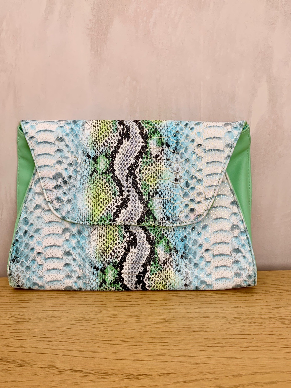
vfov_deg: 65.3
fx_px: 303
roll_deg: +1.7
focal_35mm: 27
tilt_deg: -13.4
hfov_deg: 51.4
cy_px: 187
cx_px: 142
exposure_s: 1/122
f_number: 1.8
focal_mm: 4.25
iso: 25
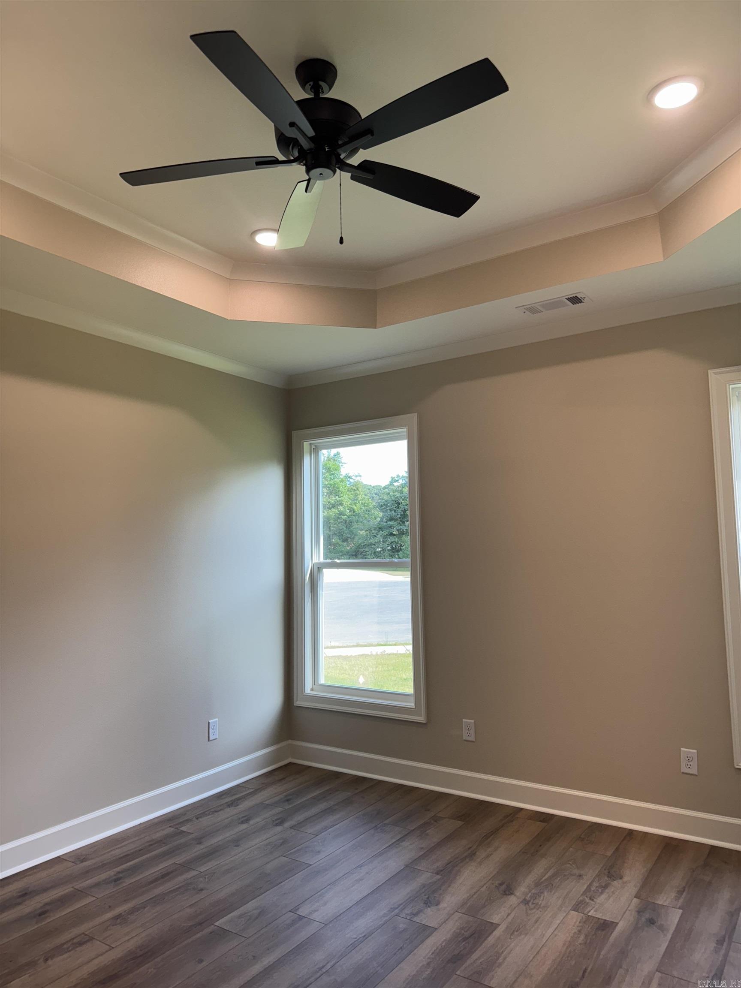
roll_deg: +1.9
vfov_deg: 71.6
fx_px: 685
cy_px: 494
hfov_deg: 56.8
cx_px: 370
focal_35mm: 24
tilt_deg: +6.4
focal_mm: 6.76
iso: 80
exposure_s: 1/172
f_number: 1.78
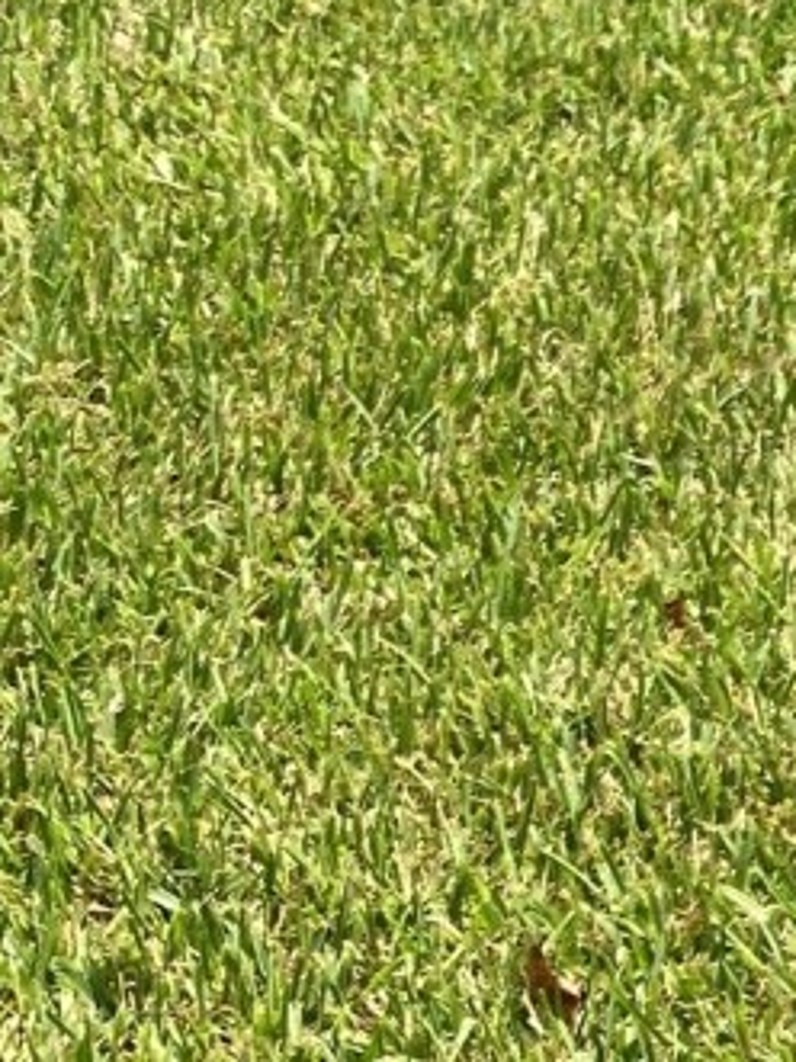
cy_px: -940
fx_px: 3988
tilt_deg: -3.6
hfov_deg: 10.6
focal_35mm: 130
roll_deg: +0.4
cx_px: 1486
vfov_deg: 13.4
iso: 20
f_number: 1.8
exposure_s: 1/1389
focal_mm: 3.99
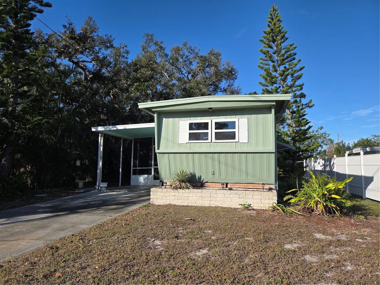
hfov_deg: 73.9
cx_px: 190
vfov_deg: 58.9
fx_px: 252
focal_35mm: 23
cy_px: 142
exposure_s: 1/2921
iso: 40
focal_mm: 5.4
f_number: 1.8
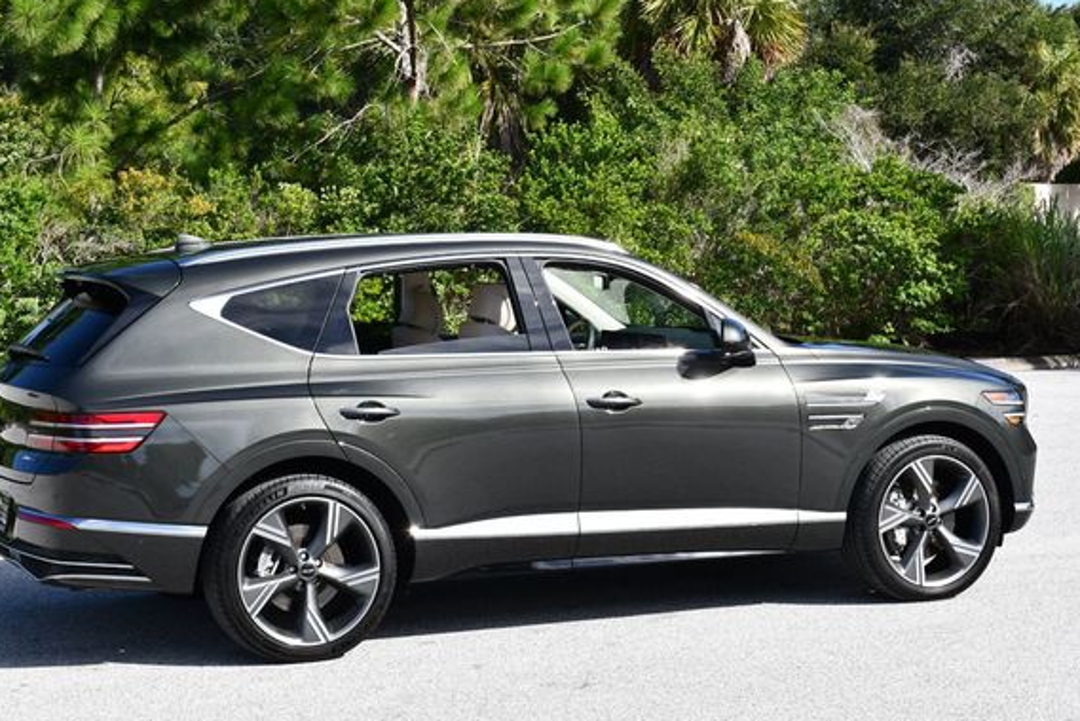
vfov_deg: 18.9
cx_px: 476
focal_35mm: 72
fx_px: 2161
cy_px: 336
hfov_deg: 28.0
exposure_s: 1/250
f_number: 8
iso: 180
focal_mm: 32
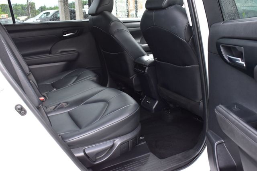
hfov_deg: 53.2
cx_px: 128
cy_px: 86
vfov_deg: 36.8
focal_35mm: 36
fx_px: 257
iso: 1400
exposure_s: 1/15
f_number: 6.3
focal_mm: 24
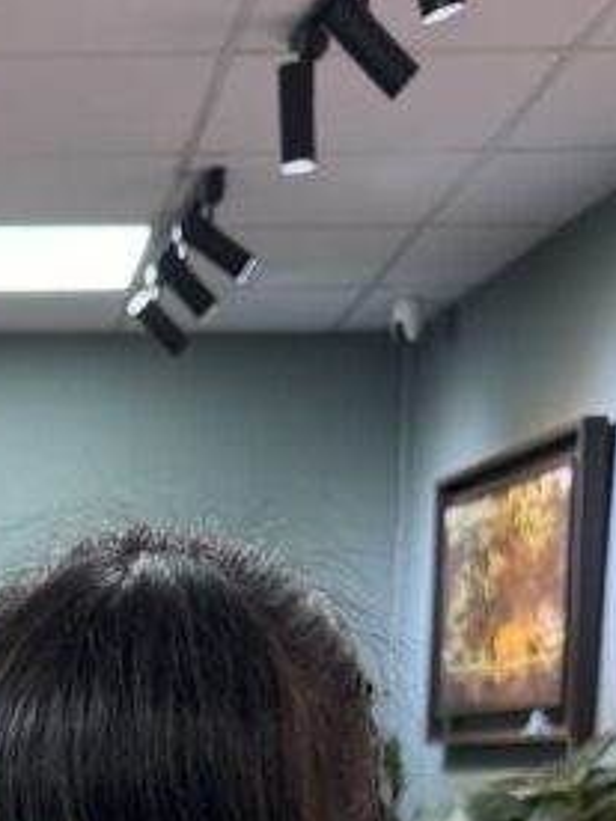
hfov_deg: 16.3
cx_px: -116
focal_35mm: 87
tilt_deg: -13.2
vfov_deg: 18.9
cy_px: 1339
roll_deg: +0.0
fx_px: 2064
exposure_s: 1/100
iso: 100
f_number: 1.78
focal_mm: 6.76
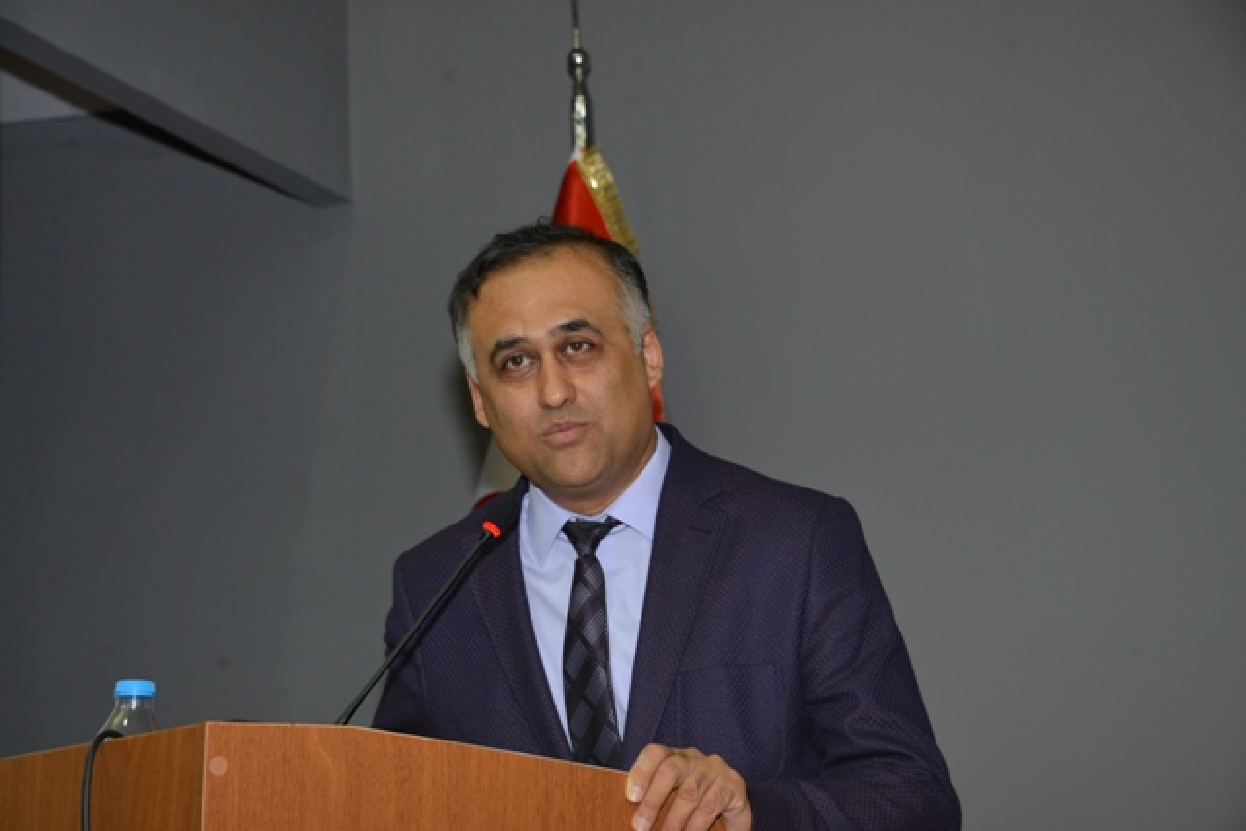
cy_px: 416
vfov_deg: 16.7
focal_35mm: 82
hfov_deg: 24.8
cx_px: 623
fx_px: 2839
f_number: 7.1
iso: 800
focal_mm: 82
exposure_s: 1/60
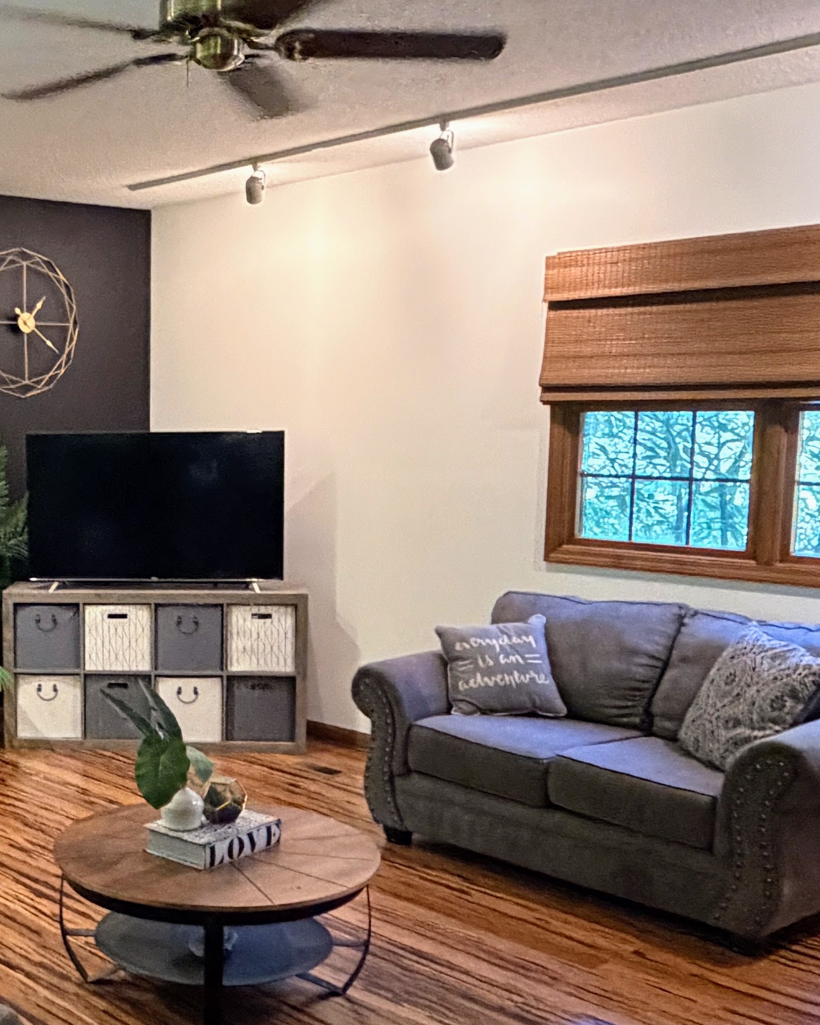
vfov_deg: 41.8
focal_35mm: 44
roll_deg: +0.4
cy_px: 608
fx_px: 1335
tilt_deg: -9.0
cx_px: 72
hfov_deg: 32.4
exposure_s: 1/60
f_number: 2.2
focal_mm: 2.22
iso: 640
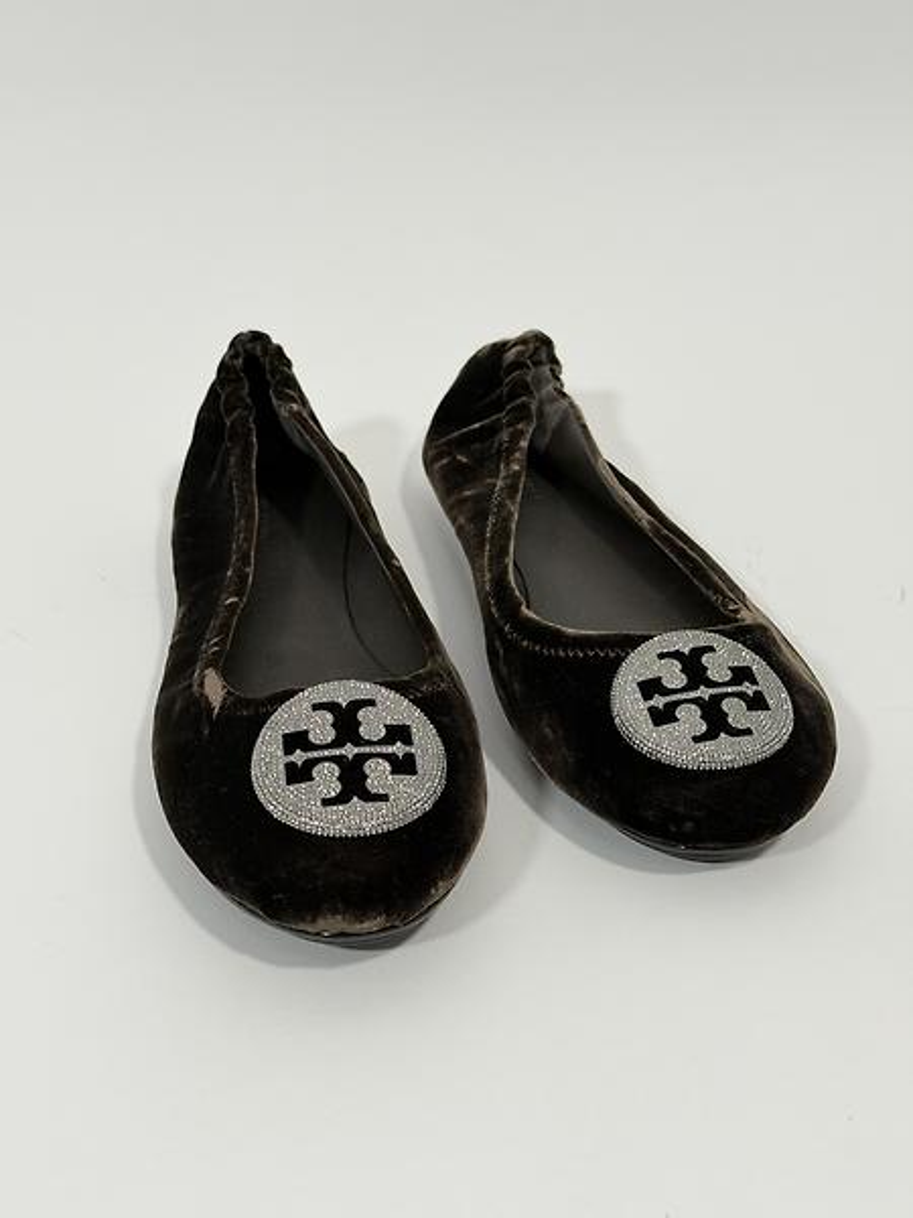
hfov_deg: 30.3
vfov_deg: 39.7
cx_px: 456
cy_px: 609
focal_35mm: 48
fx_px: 1688
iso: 100
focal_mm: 6.76
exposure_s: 1/100
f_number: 1.78
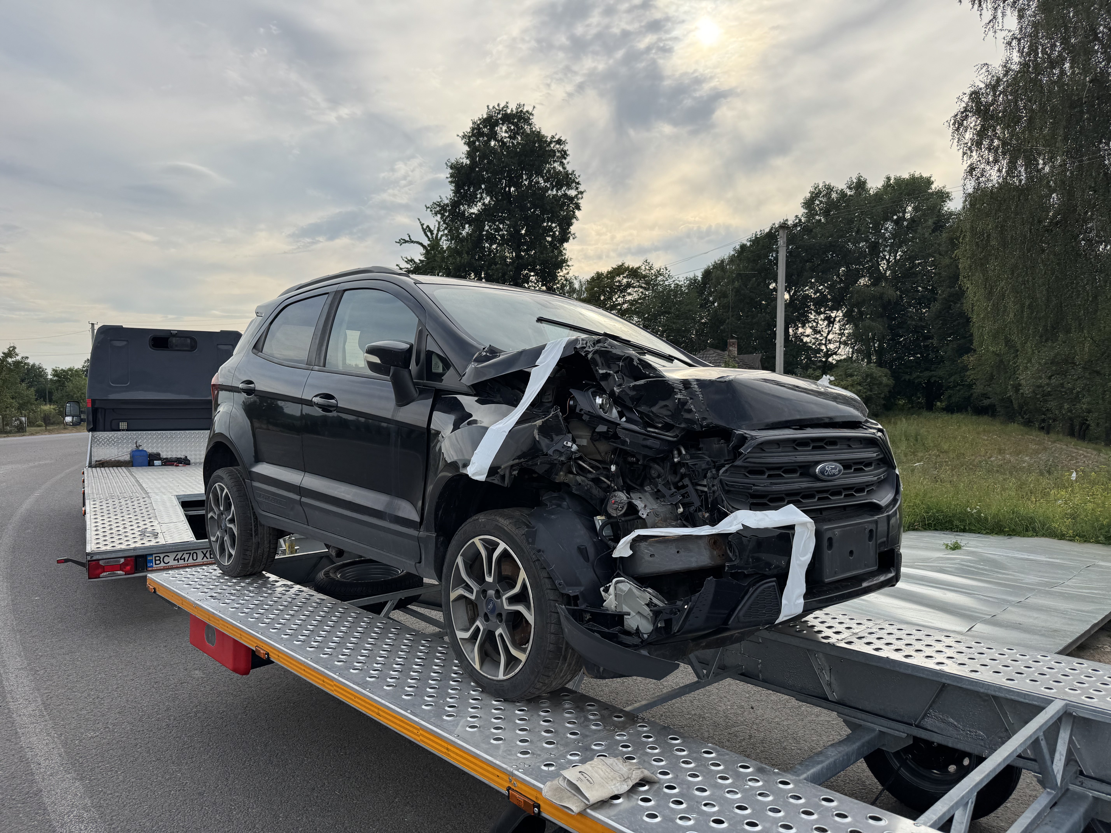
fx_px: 770
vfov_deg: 56.8
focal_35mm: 24
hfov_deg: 71.6
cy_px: 416
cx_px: 556
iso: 80
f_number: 1.78
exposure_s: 1/3597
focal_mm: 6.76
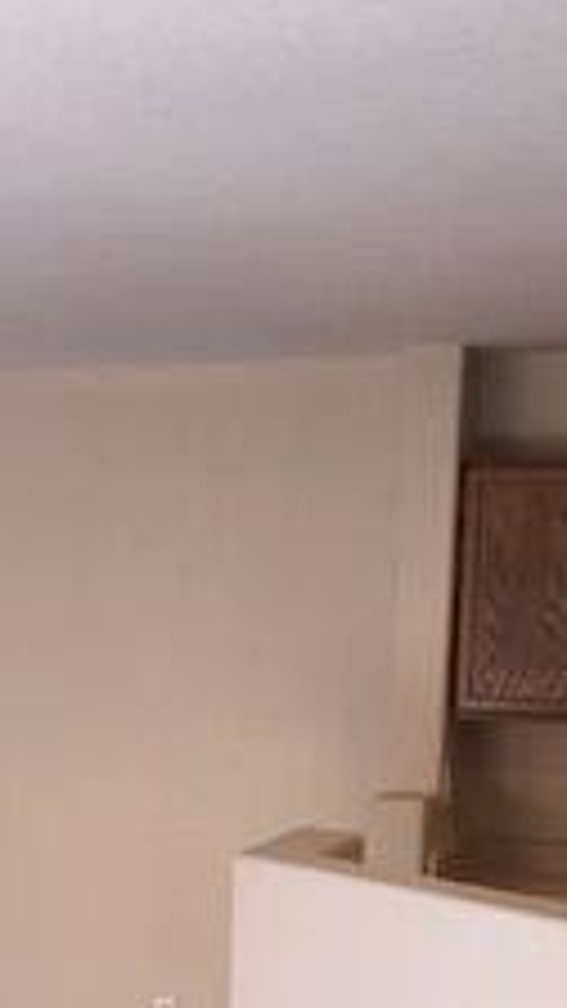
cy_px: 814
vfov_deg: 24.1
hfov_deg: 13.4
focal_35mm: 87
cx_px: -153
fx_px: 2325
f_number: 1.8
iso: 50
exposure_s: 1/120
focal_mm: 4
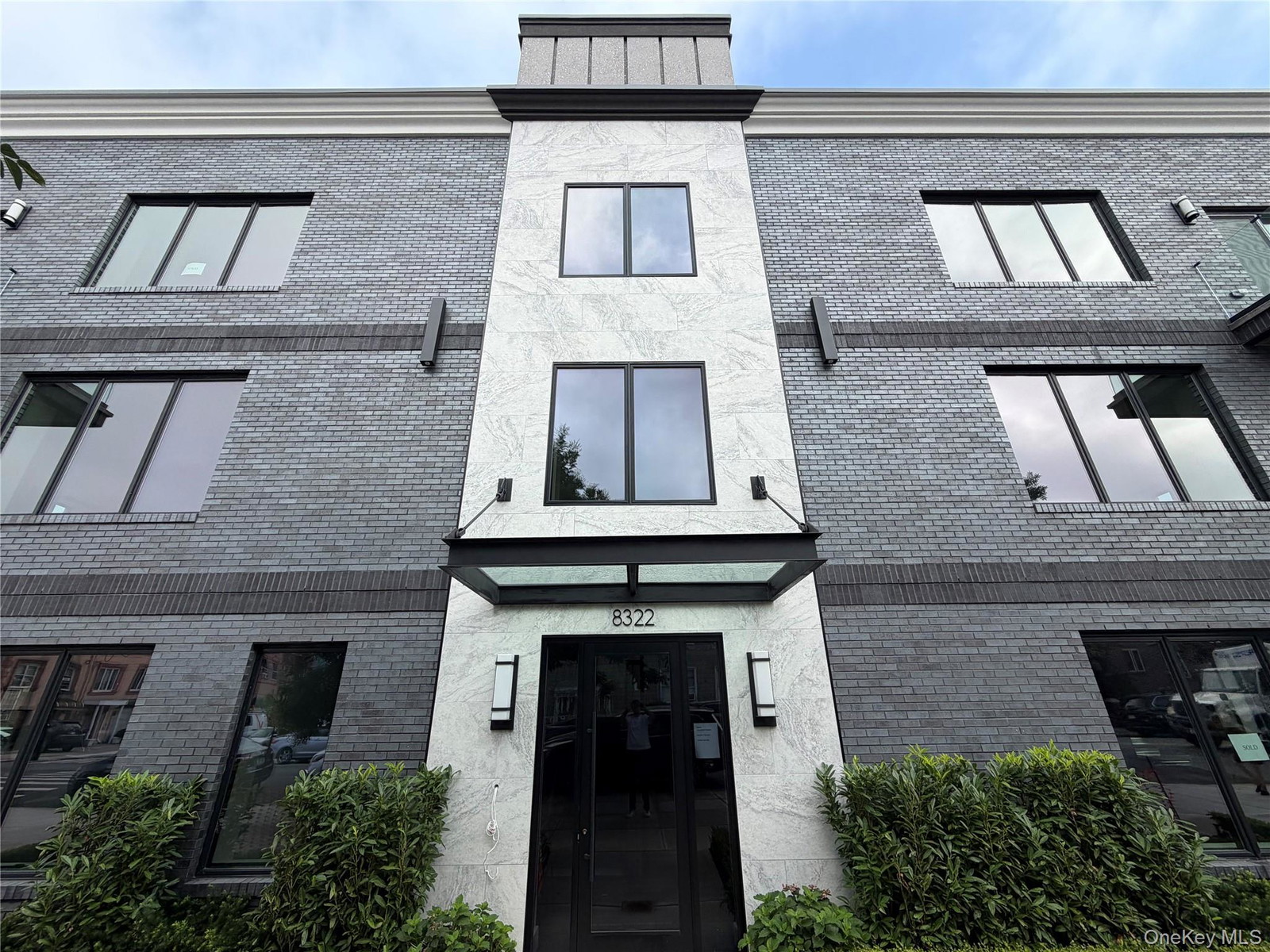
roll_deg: +1.4
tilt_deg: +24.5
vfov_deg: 85.7
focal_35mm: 14
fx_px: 514
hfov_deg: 102.1
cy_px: 476
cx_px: 635
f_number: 2.2
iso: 40
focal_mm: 2.22
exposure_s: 1/664
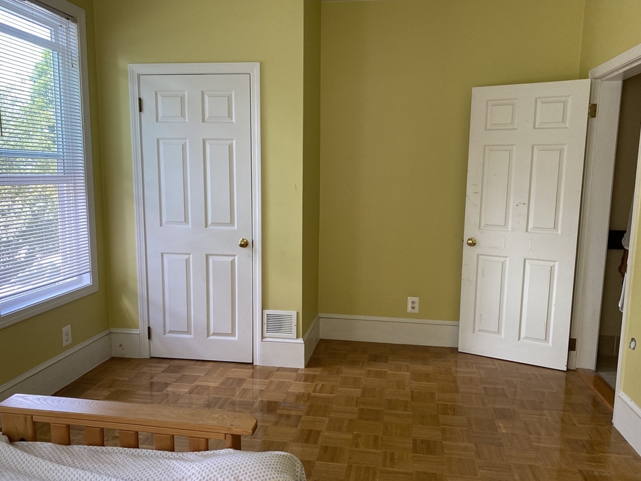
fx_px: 518
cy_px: 247
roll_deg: -0.1
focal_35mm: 28
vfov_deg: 49.7
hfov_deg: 63.4
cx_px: 317
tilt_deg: -8.6
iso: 100
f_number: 1.8
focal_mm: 4.25
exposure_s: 1/121
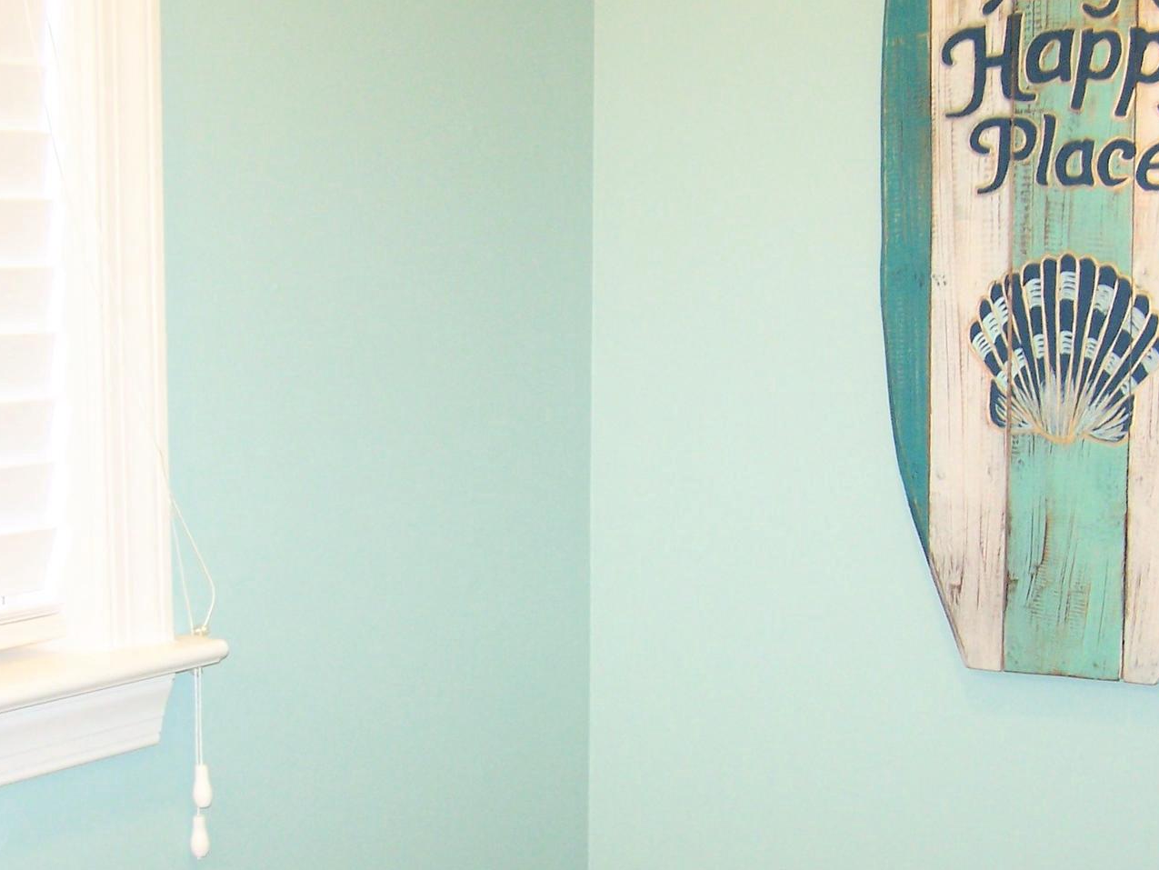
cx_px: 560
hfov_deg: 31.7
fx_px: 2043
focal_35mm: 61
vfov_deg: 23.8
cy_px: 639
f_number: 2.8
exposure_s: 1/60
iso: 140
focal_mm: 6.3
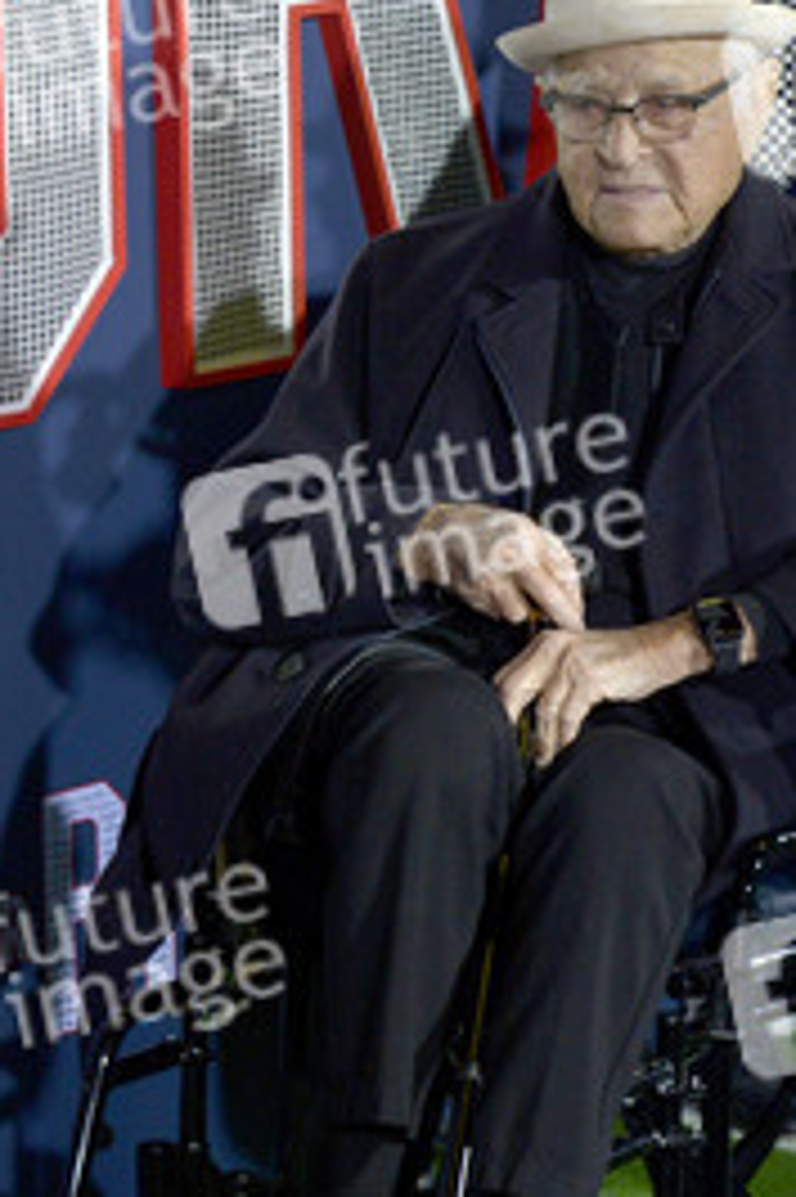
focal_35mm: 158
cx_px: 546
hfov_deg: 8.7
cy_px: 747
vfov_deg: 13.0
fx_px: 5247
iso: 2000
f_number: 6.3
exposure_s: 1/320
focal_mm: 105
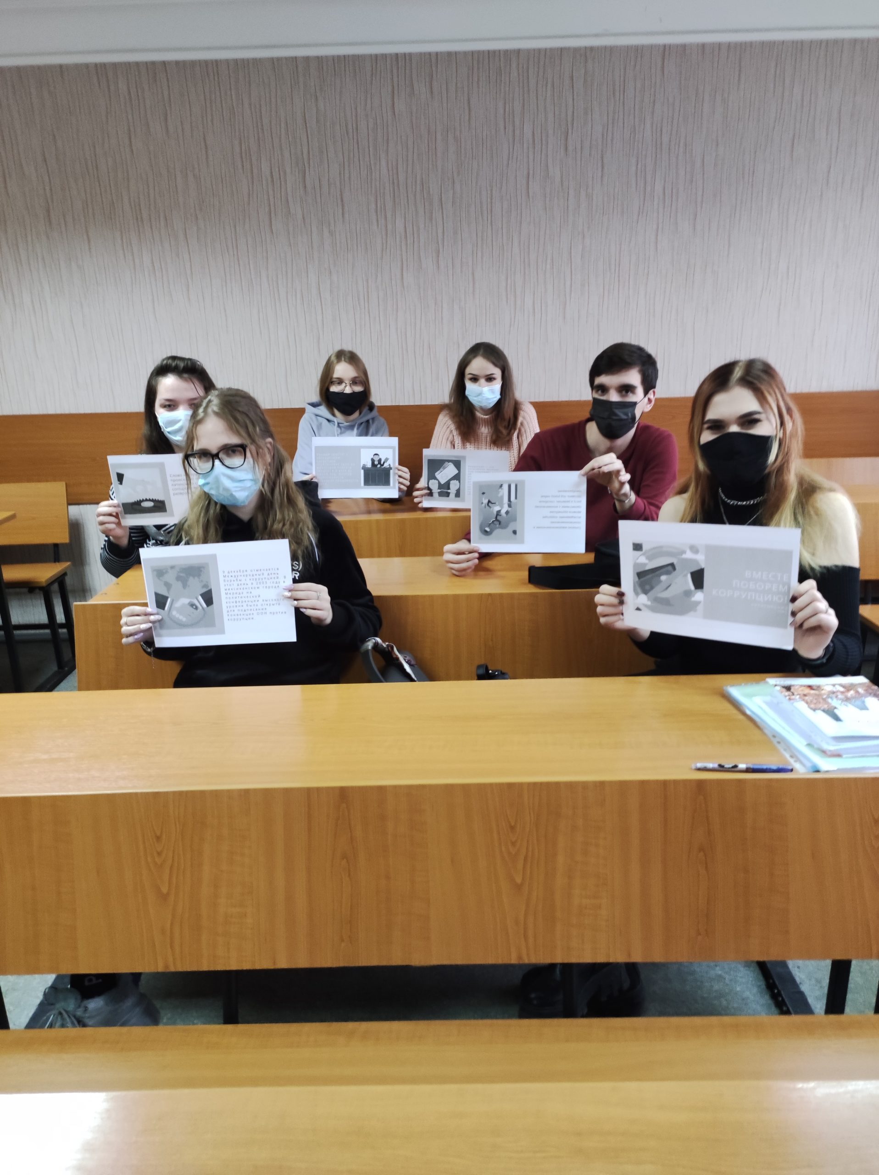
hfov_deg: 74.7
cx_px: 440
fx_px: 576
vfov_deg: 91.1
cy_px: 588
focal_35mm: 17
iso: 976
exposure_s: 1/33
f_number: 1.79
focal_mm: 4.74
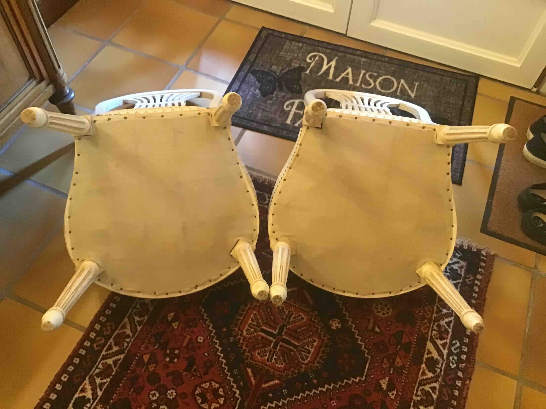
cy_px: 204
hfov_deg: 58.4
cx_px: 273
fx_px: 489
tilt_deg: -56.4
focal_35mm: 31
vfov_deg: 45.4
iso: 250
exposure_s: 1/17
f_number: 2.4
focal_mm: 3.3
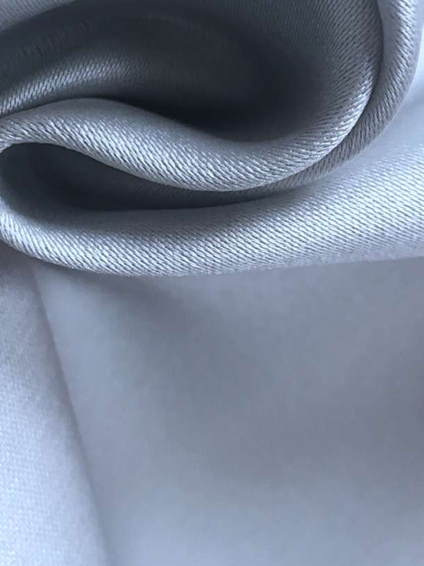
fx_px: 1078
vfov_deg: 28.7
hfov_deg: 22.2
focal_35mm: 66
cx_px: 183
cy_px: 109
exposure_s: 1/15
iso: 40
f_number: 1.8
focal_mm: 3.99
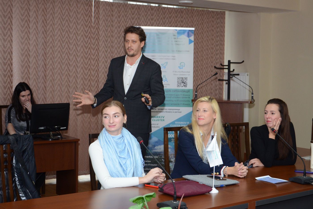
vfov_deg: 26.5
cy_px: 104
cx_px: 156
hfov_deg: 38.9
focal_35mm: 51
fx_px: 443
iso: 1000
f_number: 4.2
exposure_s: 1/200
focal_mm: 34
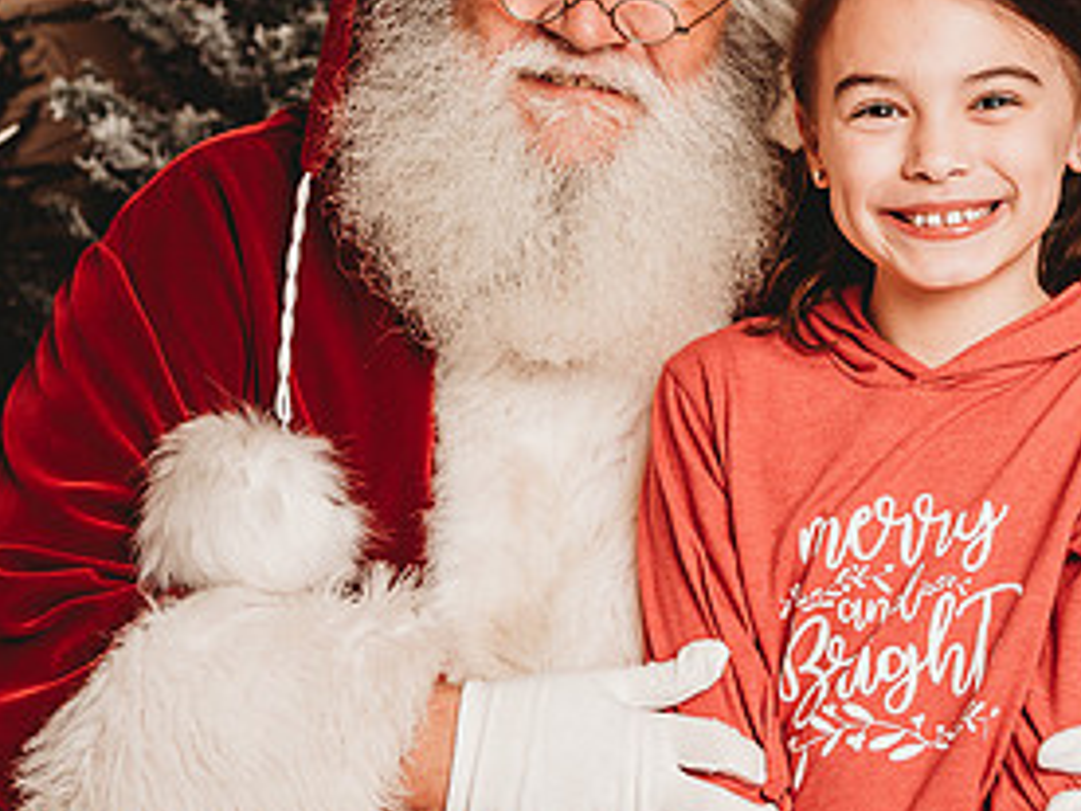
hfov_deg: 19.3
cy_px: 249
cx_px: 779
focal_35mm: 101
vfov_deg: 14.6
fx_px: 3154
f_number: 4
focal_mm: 50
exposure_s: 1/160
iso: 100
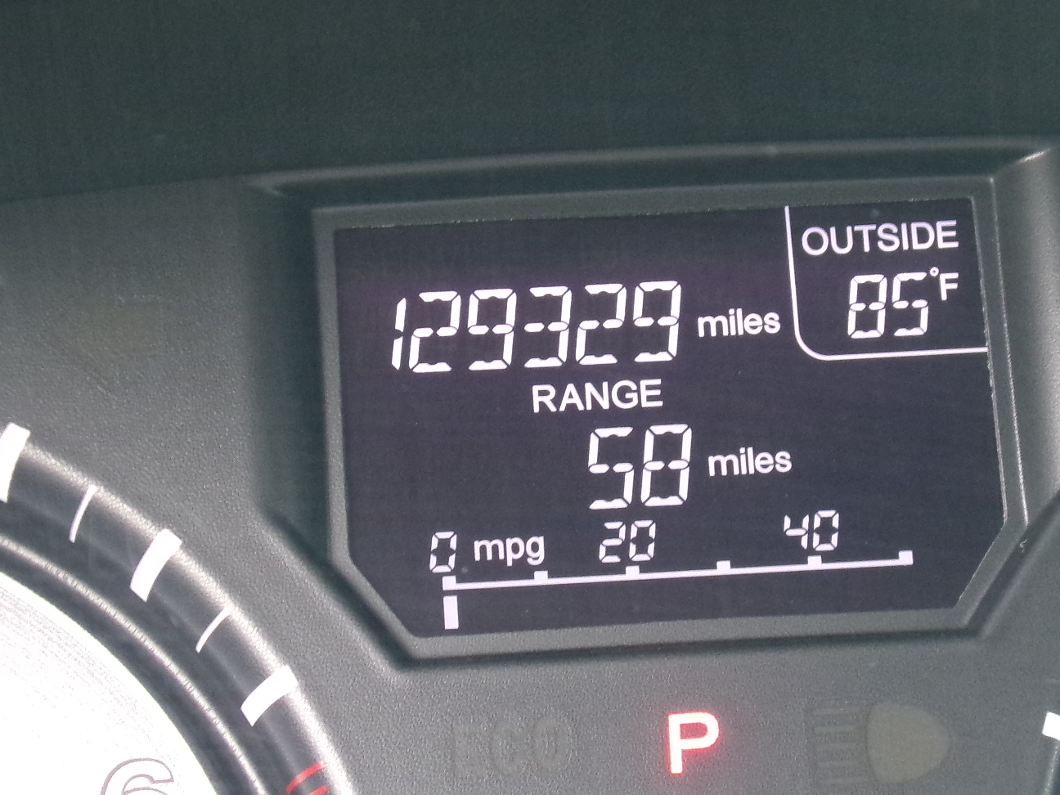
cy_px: 458
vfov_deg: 13.6
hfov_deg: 18.0
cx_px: 662
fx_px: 3338
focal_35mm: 109
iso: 470
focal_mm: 12.3
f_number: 4.7
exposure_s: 1/20
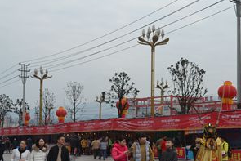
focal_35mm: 61
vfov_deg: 22.2
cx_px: 164
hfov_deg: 32.5
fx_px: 409
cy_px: 112
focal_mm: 24
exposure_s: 1/200
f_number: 7.1
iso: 100
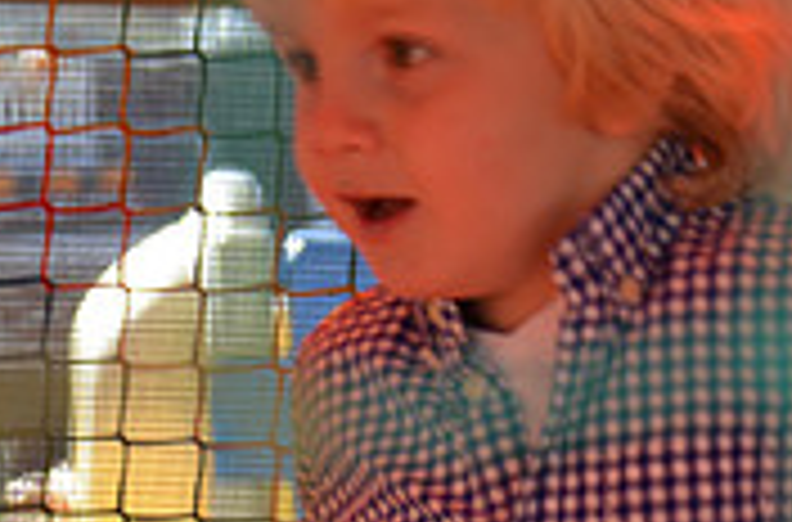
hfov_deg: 6.1
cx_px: 549
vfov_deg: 4.0
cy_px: 598
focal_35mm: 337
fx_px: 7388
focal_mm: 68
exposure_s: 1/125
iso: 280
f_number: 5.6
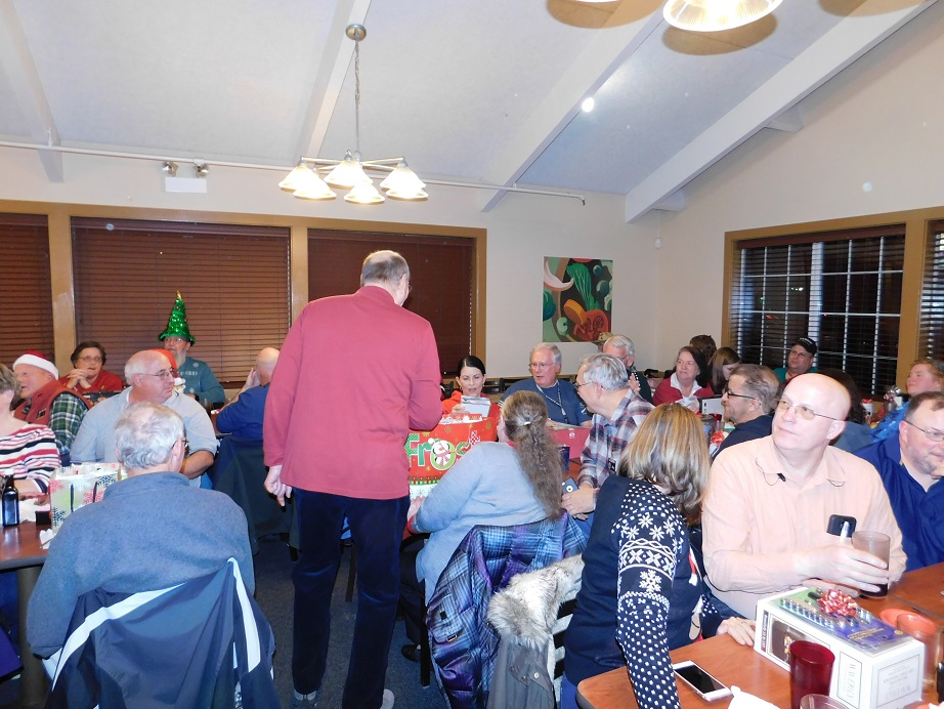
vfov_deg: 58.9
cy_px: 354
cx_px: 472
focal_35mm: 23
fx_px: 627
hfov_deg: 73.9
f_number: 3
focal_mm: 4
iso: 280
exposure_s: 1/30
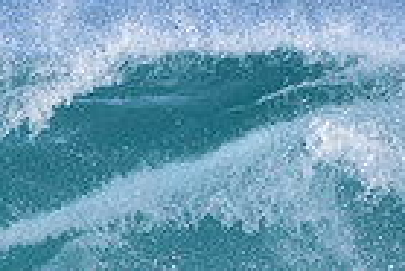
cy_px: 342
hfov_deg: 0.7
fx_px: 35125
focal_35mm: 3119
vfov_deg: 0.4
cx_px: -277
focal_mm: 500
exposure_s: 1/2000
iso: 360
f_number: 5.6
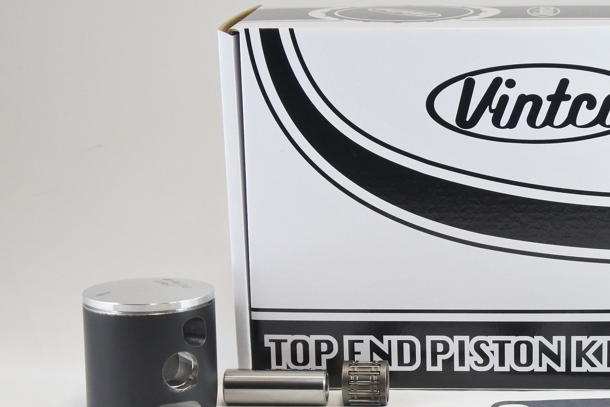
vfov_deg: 16.6
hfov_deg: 24.6
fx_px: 1390
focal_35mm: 82
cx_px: 433
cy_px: 274
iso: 640
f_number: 4.8
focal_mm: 21.4
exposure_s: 1/125
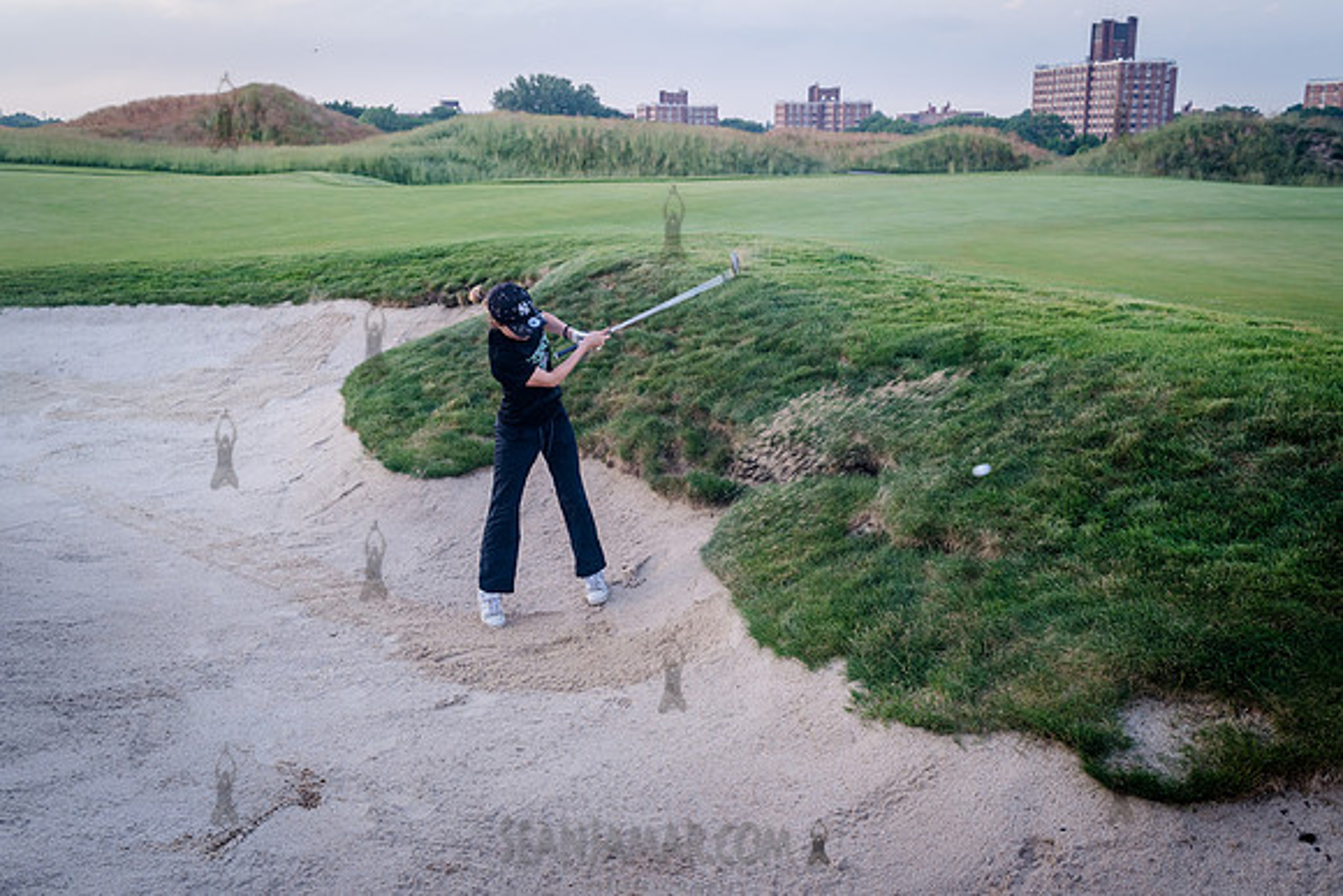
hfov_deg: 54.4
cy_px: 448
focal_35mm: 35
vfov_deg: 37.9
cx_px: 672
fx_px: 1306
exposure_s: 1/320
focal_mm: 35
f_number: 5
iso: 640
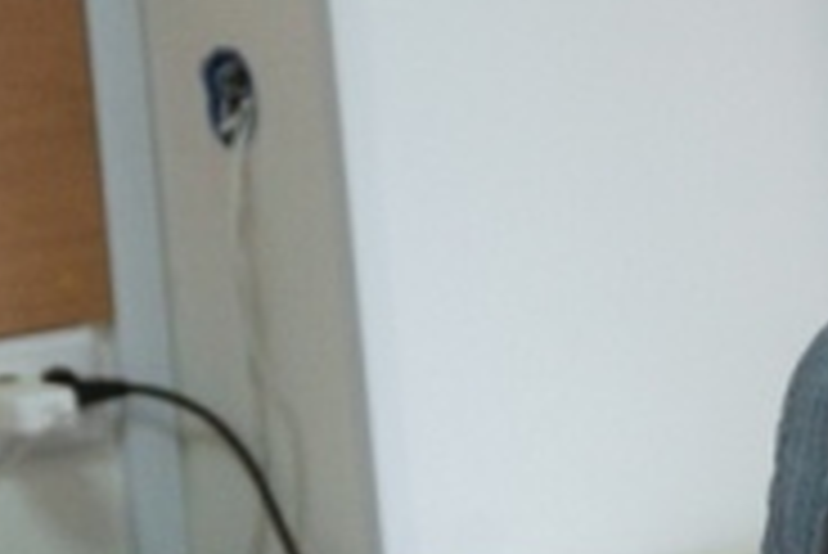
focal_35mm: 365
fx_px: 8401
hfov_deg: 5.6
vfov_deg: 3.8
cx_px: 828
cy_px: 489
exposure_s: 1/160
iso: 2500
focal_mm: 100
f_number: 5.6
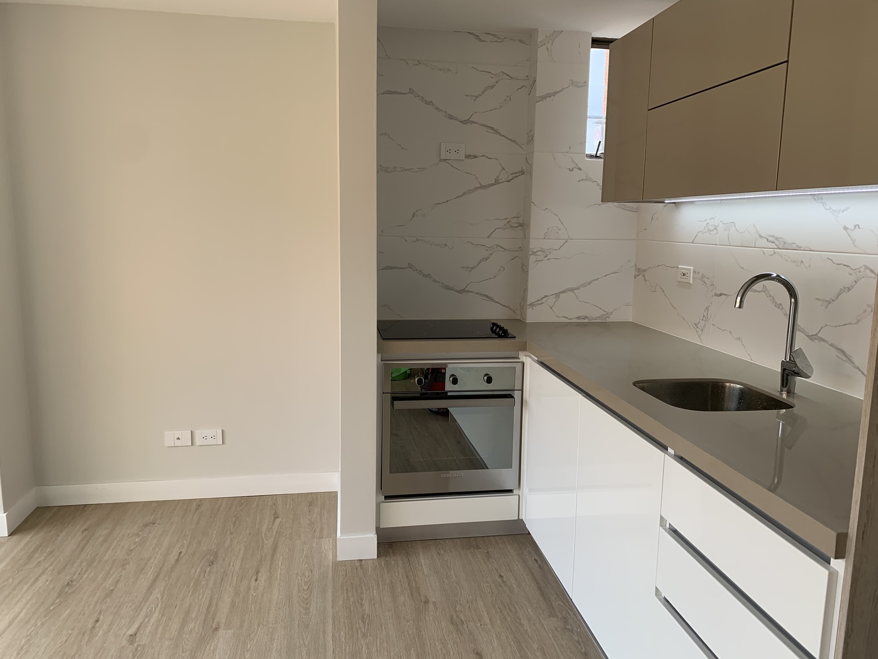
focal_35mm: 26
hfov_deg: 67.3
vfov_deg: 53.1
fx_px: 659
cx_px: 439
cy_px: 330
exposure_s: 1/122
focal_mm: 4.25
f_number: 1.8
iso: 50
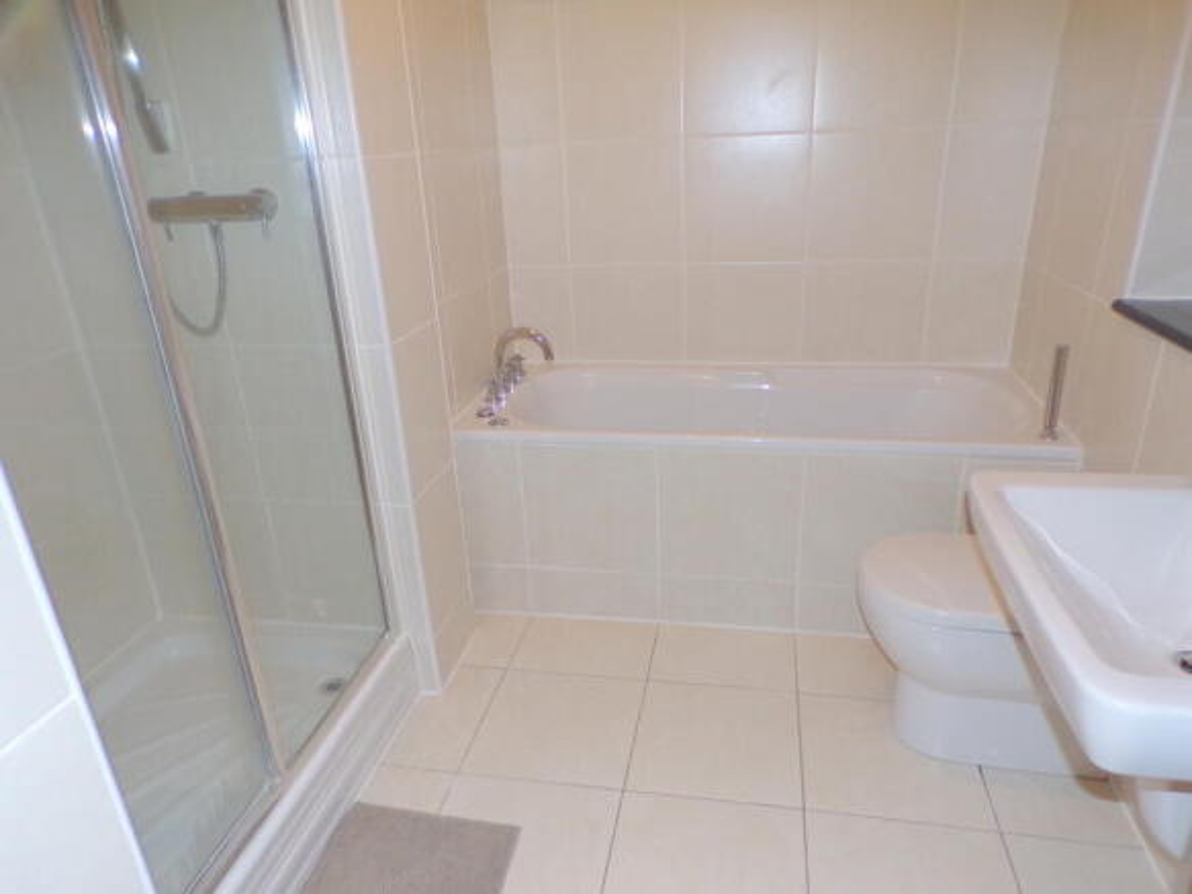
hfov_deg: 71.6
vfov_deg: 56.8
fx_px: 826
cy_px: 447
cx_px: 596
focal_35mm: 24
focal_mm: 4.3
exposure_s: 1/34
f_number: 3
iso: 200
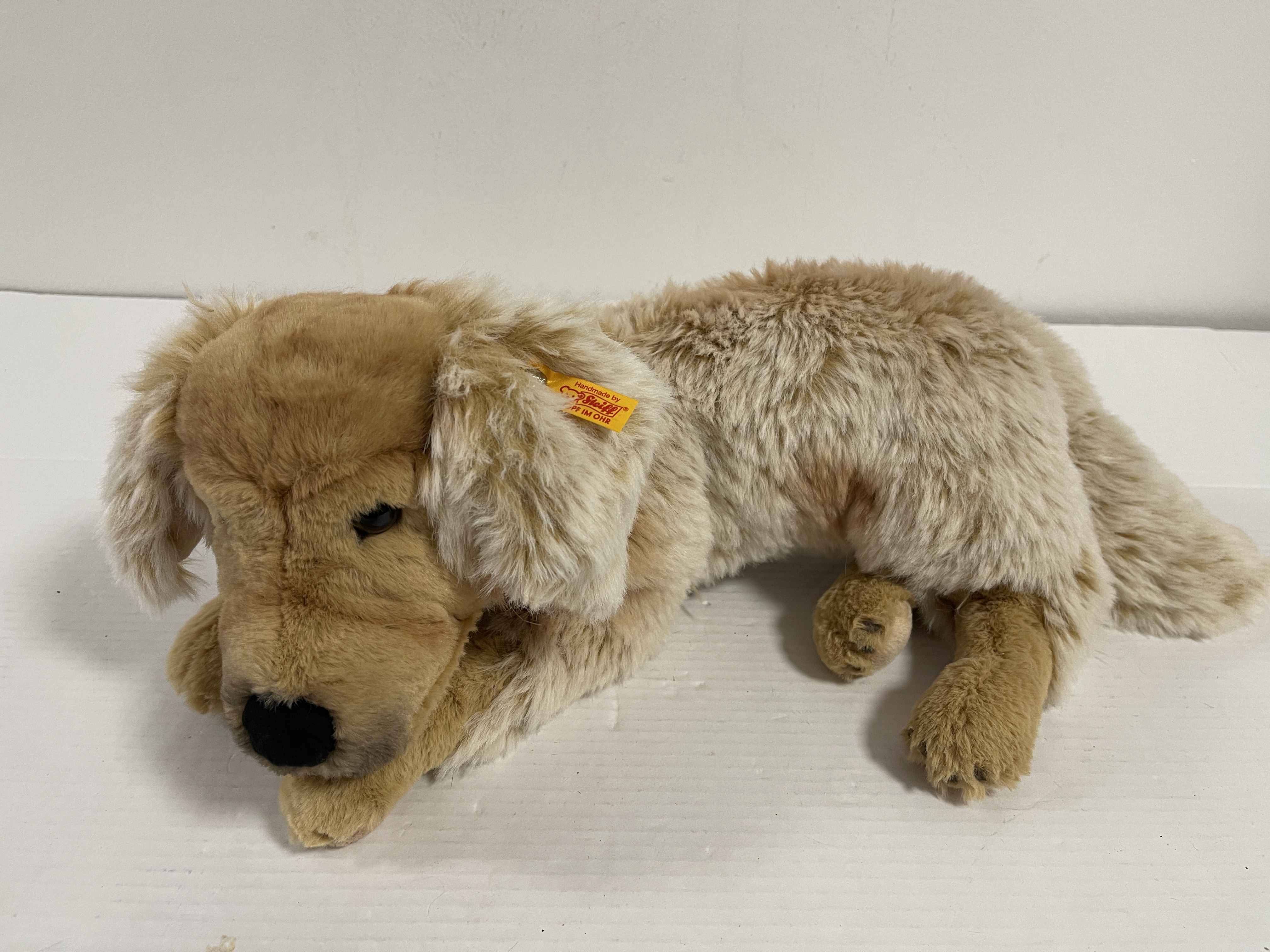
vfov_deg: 54.9
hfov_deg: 69.4
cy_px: 476
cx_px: 635
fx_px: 917
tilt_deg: -29.7
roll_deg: -3.6
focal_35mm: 25
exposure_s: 1/50
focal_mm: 5.1
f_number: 1.6
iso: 100
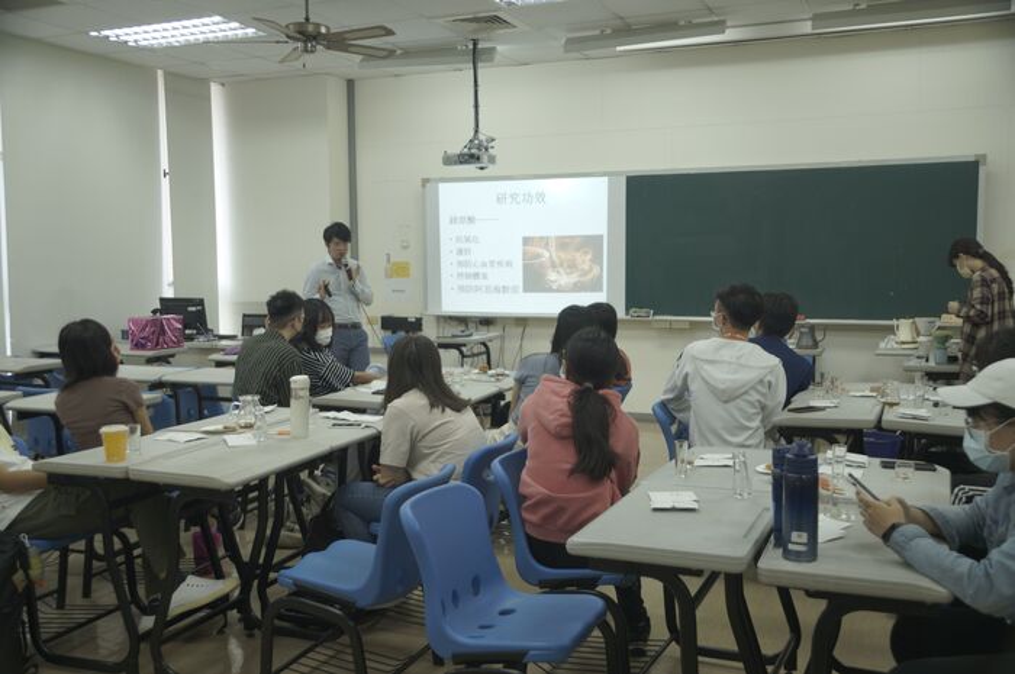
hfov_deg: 57.3
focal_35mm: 33
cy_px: 337
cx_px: 508
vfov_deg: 39.9
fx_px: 929
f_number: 4
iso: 100
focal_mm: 22
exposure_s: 1/30
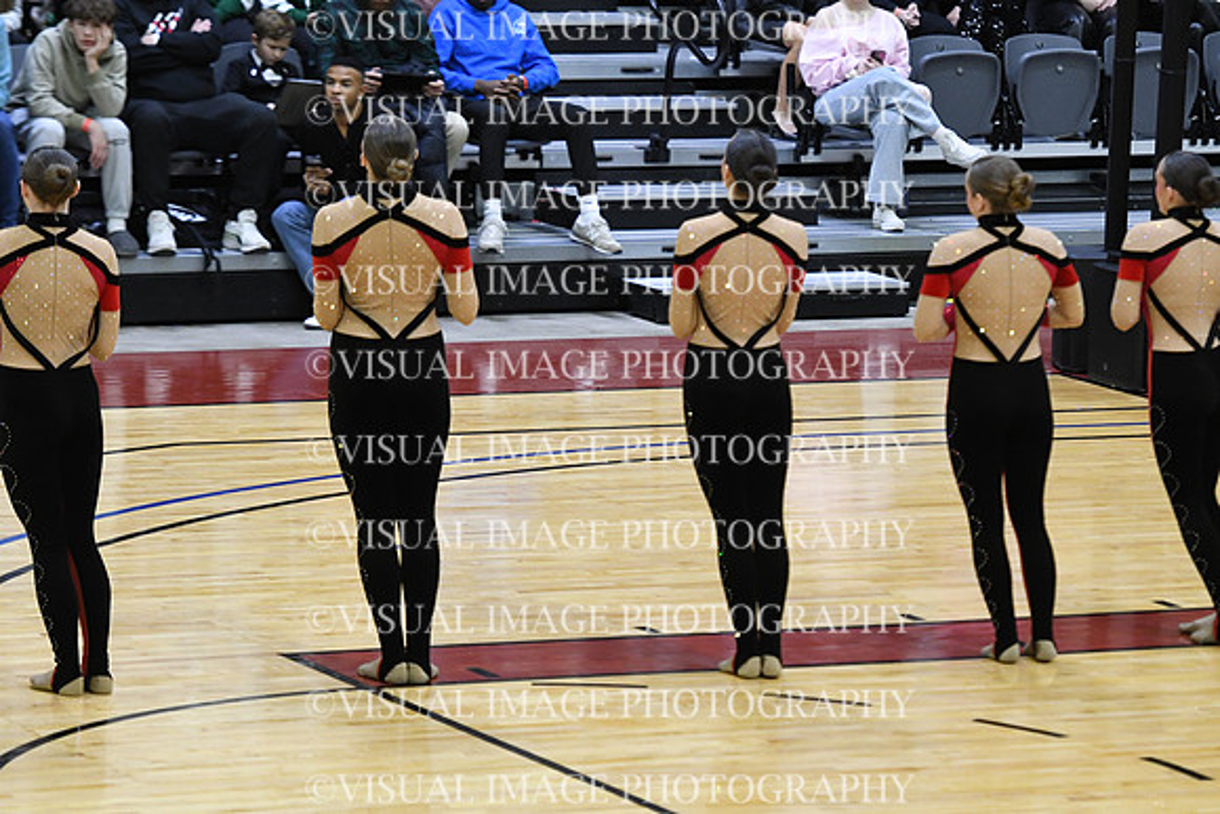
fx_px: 7118
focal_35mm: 210
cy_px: 407
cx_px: 610
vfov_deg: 6.5
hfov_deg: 9.8
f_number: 2.8
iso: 3200
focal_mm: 140
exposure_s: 1/400
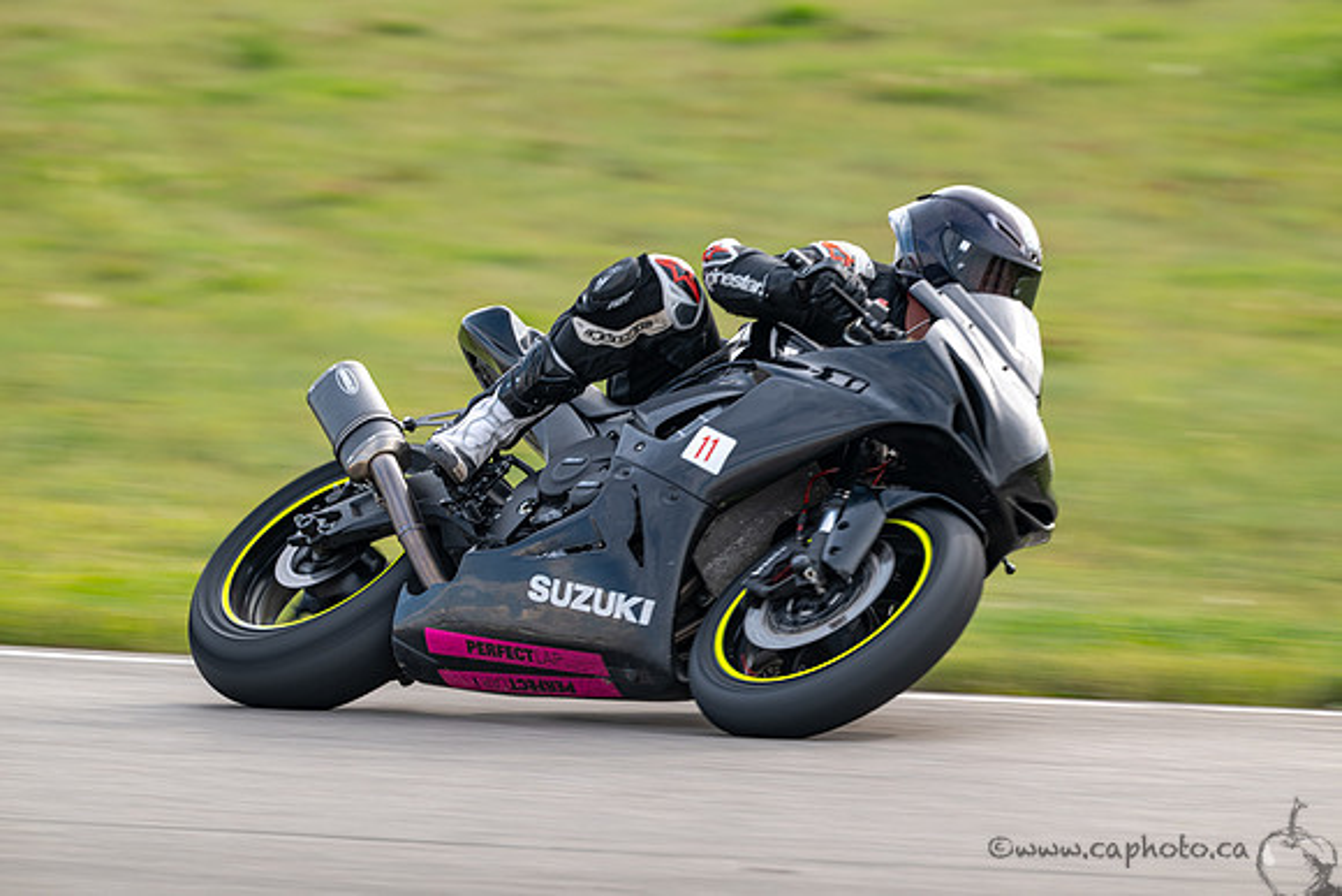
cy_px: 448
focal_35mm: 400
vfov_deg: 3.4
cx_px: 671
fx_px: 14914
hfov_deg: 5.2
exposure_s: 1/160
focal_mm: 400
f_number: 10
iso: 200
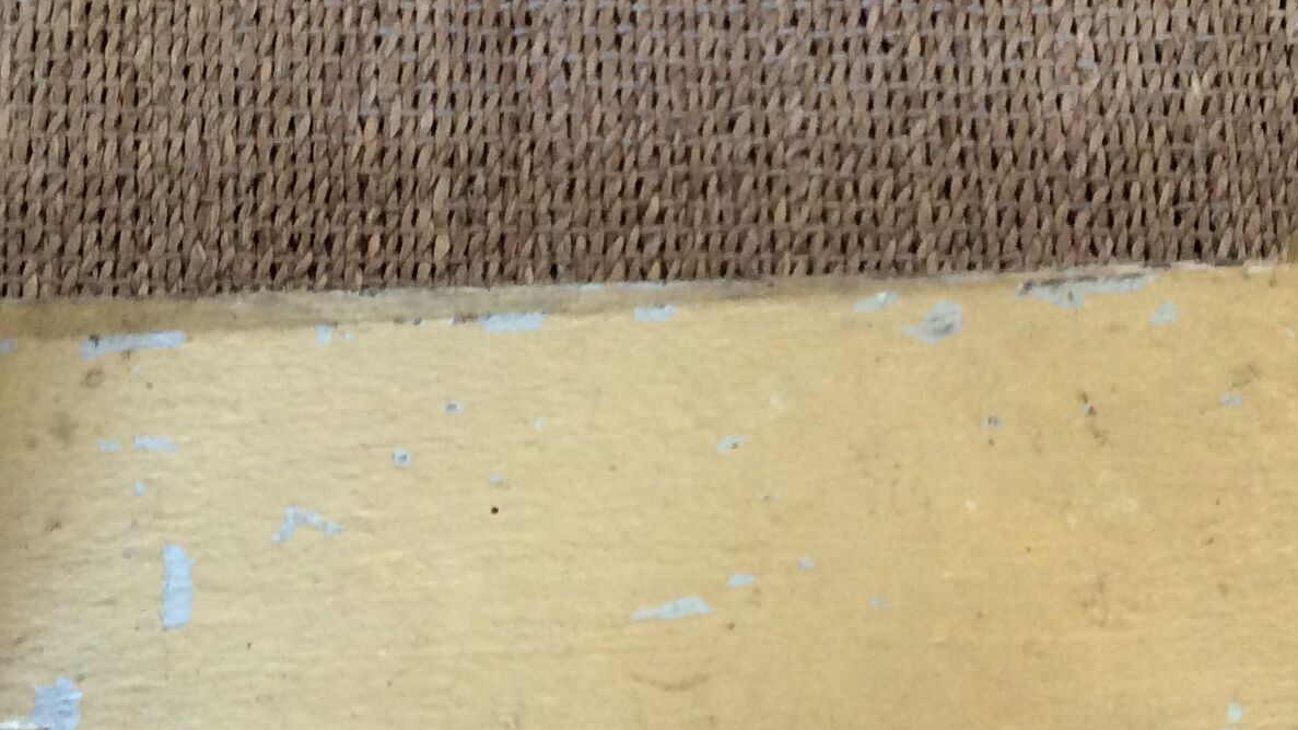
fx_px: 2616
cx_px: 560
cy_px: 435
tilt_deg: -74.1
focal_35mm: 76
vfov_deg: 15.9
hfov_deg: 27.8
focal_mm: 3.3
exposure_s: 1/25
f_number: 2.4
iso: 160
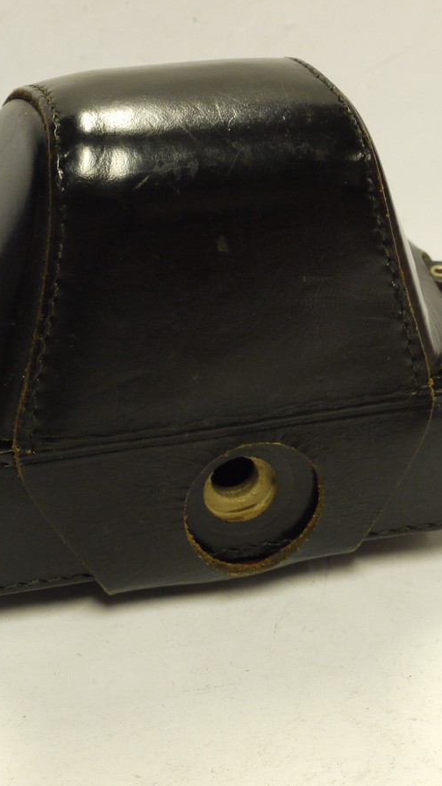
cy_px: 393
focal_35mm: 70
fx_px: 1458
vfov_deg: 30.2
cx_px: 180
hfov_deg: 17.2
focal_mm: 24
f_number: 8
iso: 800
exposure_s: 1/25
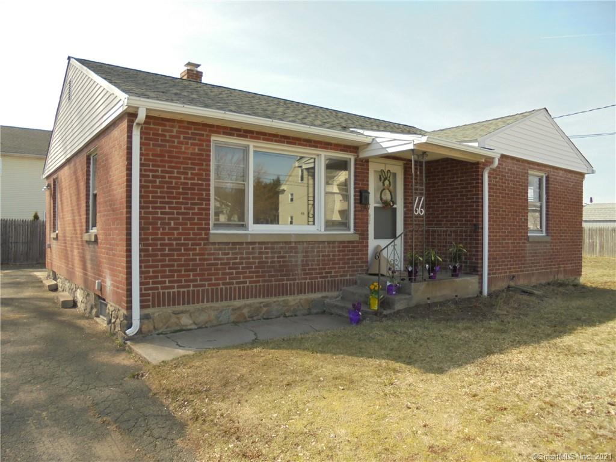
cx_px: 308
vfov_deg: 53.1
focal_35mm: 26
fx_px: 463
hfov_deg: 67.3
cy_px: 231
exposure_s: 1/400
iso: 100
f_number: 3.5
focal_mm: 4.6
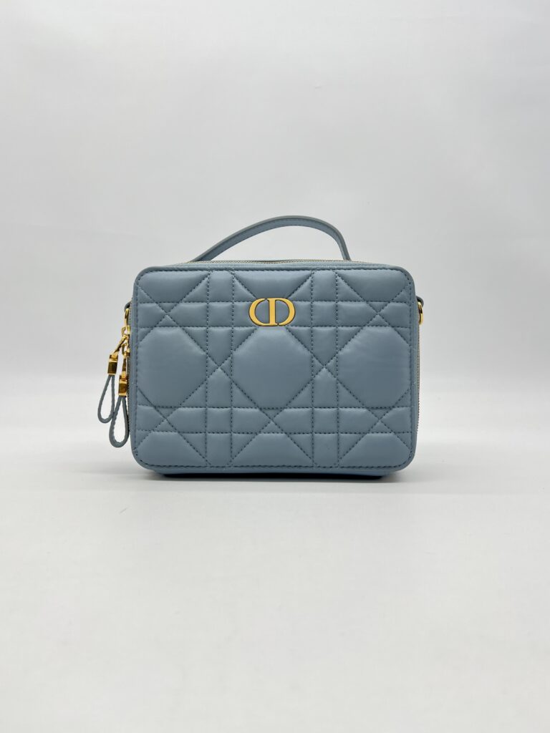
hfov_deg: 53.1
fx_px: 551
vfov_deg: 67.3
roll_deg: +0.3
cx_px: 275
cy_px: 366
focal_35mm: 26
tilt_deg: -2.1
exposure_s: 1/208
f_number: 1.5
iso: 40
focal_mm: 5.7
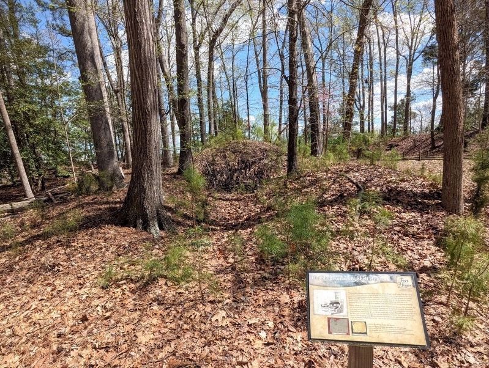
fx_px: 226
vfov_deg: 78.3
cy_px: 184
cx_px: 244
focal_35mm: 16
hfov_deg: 94.4
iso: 41
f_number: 2.2
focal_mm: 2.22
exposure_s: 1/1333
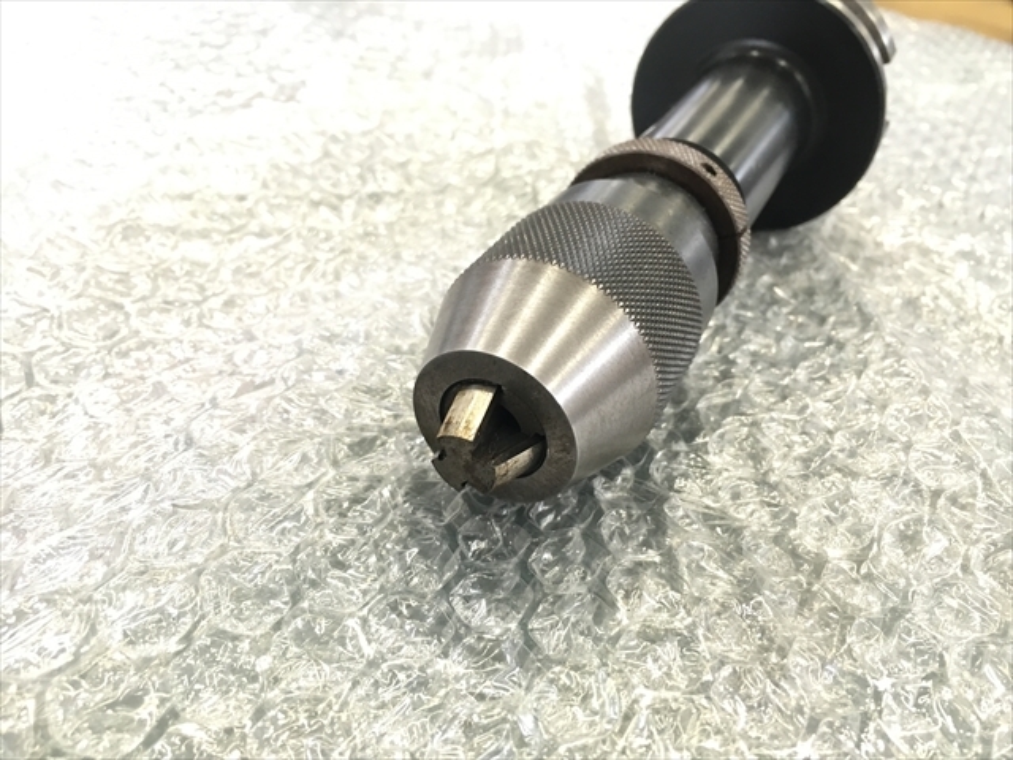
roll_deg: -7.4
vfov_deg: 48.2
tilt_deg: -34.5
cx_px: 506
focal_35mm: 29
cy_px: 380
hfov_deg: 61.7
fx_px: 849
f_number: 2.2
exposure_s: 1/30
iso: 100
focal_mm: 4.15
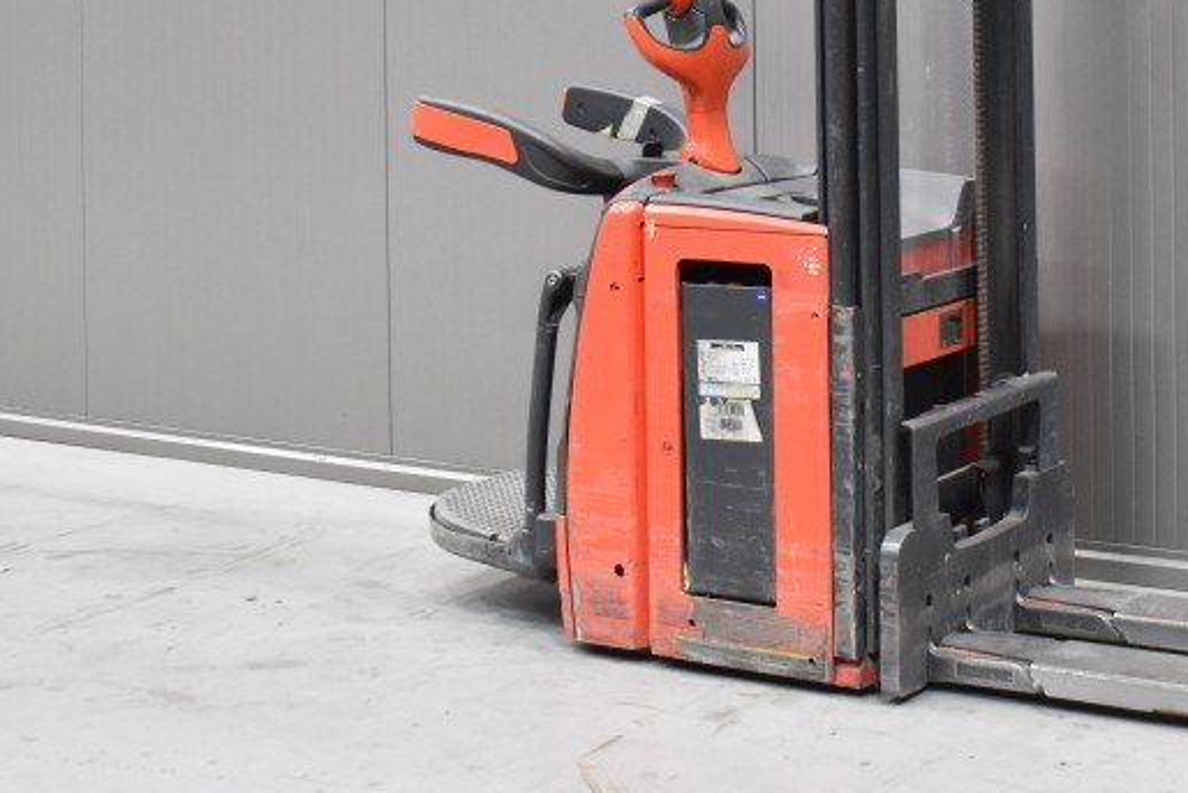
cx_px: 885
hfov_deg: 28.4
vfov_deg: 18.8
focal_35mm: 70
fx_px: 2311
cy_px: -51
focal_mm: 20
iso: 1600
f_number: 4.5
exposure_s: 1/40
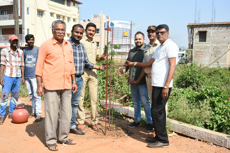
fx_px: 243
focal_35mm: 38
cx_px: 115
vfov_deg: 35.1
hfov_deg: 50.7
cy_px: 76
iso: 500
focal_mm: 38
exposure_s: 1/125
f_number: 16
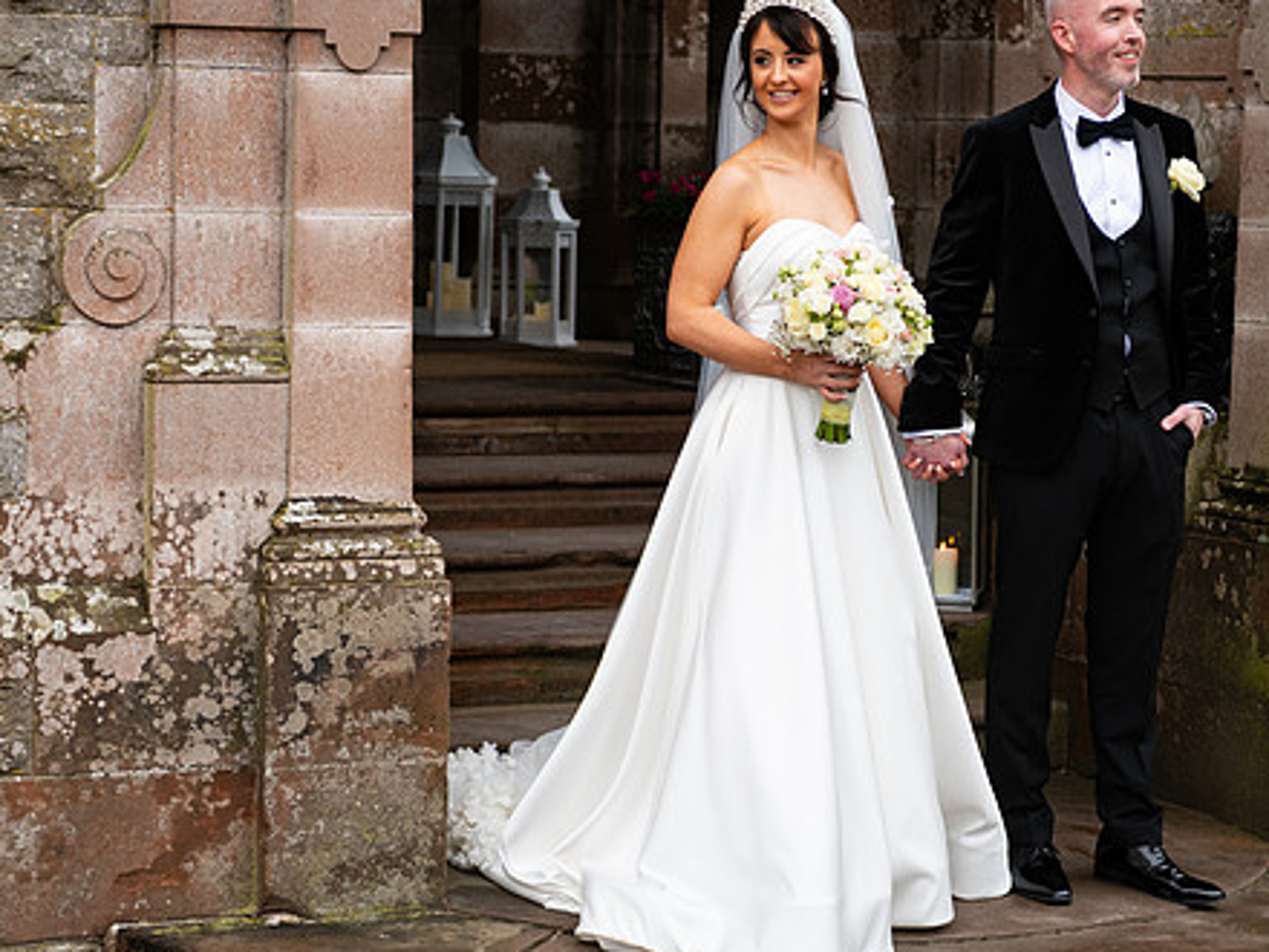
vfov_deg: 15.1
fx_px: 3593
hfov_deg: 20.0
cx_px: 726
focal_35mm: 98
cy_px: 452
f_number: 3.5
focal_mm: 70
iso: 200
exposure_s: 1/200
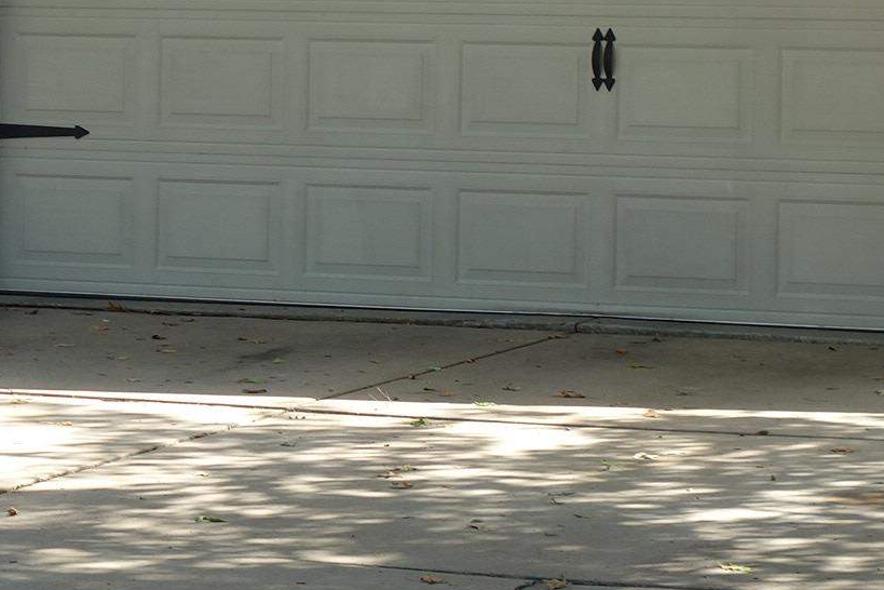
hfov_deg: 11.5
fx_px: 4346
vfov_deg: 7.7
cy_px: 15
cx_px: 108
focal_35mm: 177
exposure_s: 1/100
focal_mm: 19.75
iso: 125
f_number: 5
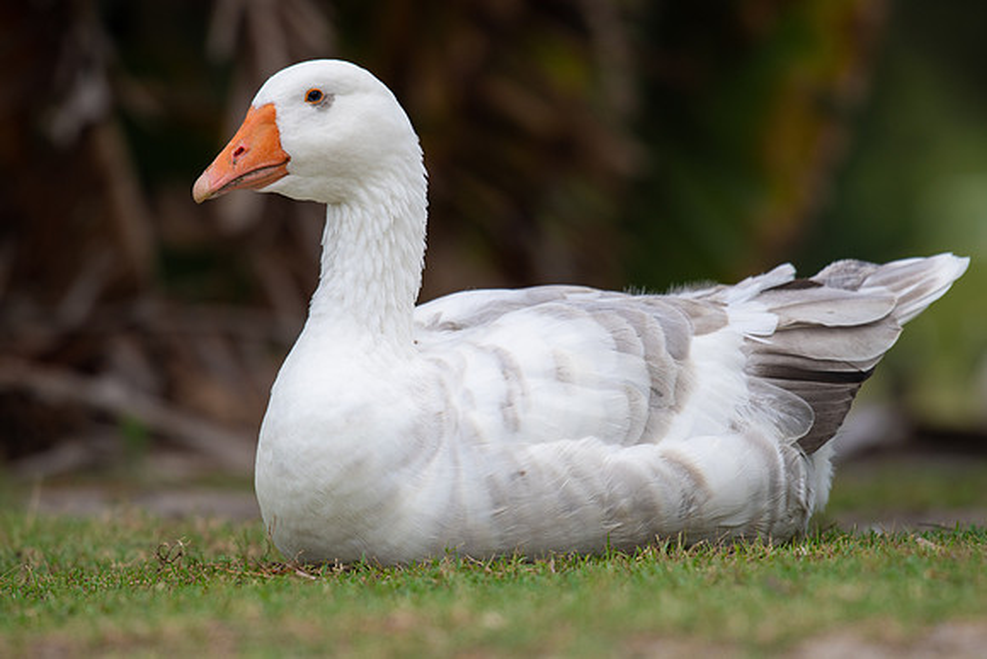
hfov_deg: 5.4
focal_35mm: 380
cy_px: 330
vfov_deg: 3.6
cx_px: 494
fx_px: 10420
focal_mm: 380
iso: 250
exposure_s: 1/500
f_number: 5.6
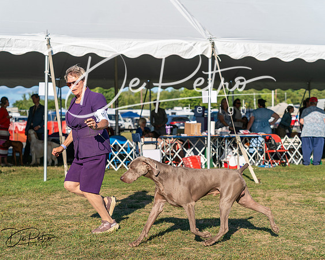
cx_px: 162
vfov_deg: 19.2
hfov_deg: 23.9
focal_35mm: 80
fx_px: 769
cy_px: 130
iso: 100
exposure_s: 1/1250
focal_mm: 71
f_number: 4.5
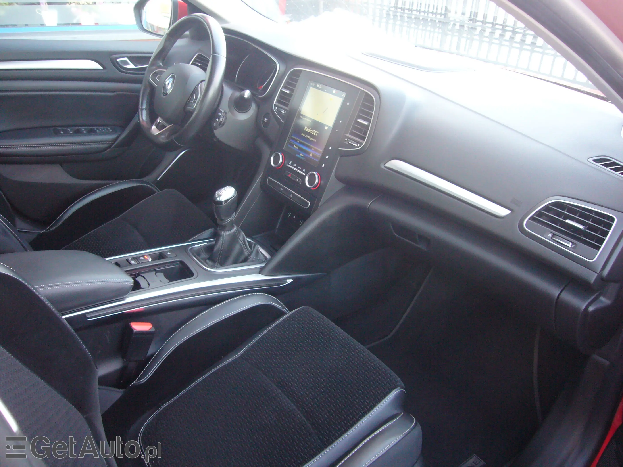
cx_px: 312
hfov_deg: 63.4
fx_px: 504
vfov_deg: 49.7
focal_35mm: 28
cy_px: 234
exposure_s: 1/13
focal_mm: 4.6
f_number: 2.8
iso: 200
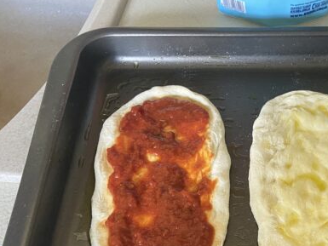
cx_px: 282
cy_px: 190
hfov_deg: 39.6
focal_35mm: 45
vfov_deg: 31.5
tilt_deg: -59.4
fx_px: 427
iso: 400
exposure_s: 1/50
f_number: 1.8
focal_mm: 4.25
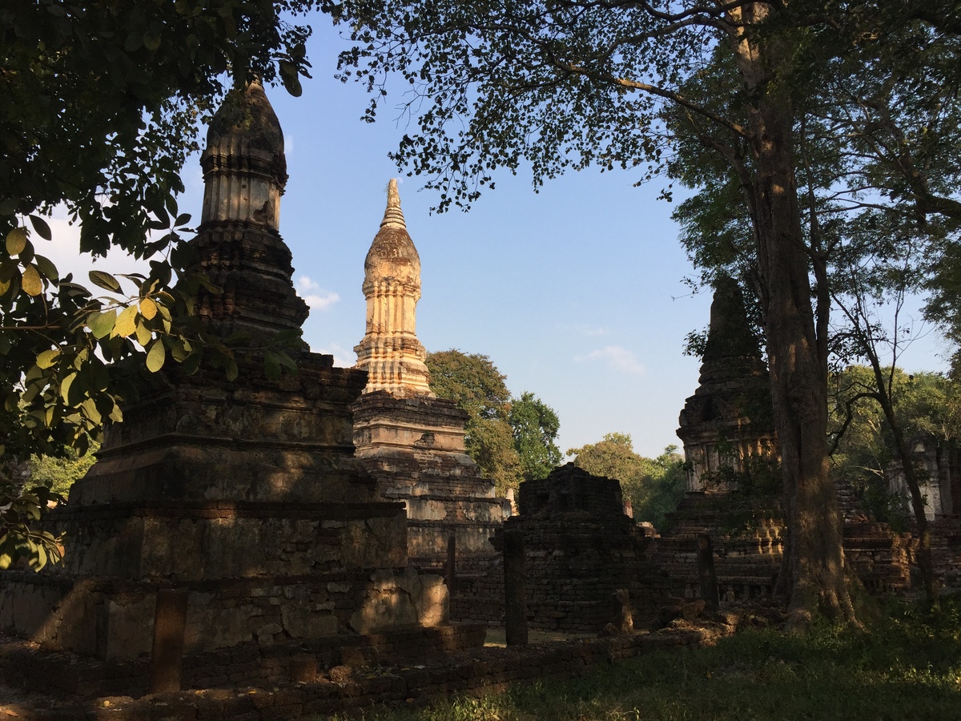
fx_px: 805
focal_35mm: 29
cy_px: 360
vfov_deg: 48.2
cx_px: 480
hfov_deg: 61.7
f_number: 2.2
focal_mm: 4.15
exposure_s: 1/1130
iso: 32
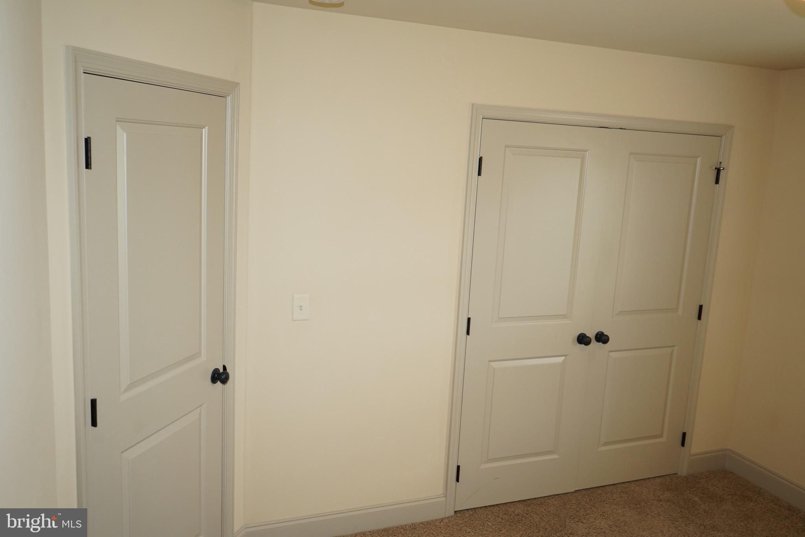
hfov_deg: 63.7
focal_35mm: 29
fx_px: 648
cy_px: 268
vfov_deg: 45.0
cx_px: 402
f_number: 5.6
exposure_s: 1/60
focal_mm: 29
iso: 2500
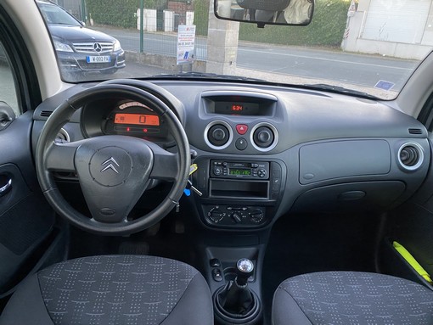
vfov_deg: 53.1
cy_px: 162
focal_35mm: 26
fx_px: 325
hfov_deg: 67.3
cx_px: 216
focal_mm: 4.25
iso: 250
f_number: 1.8
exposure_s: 1/60
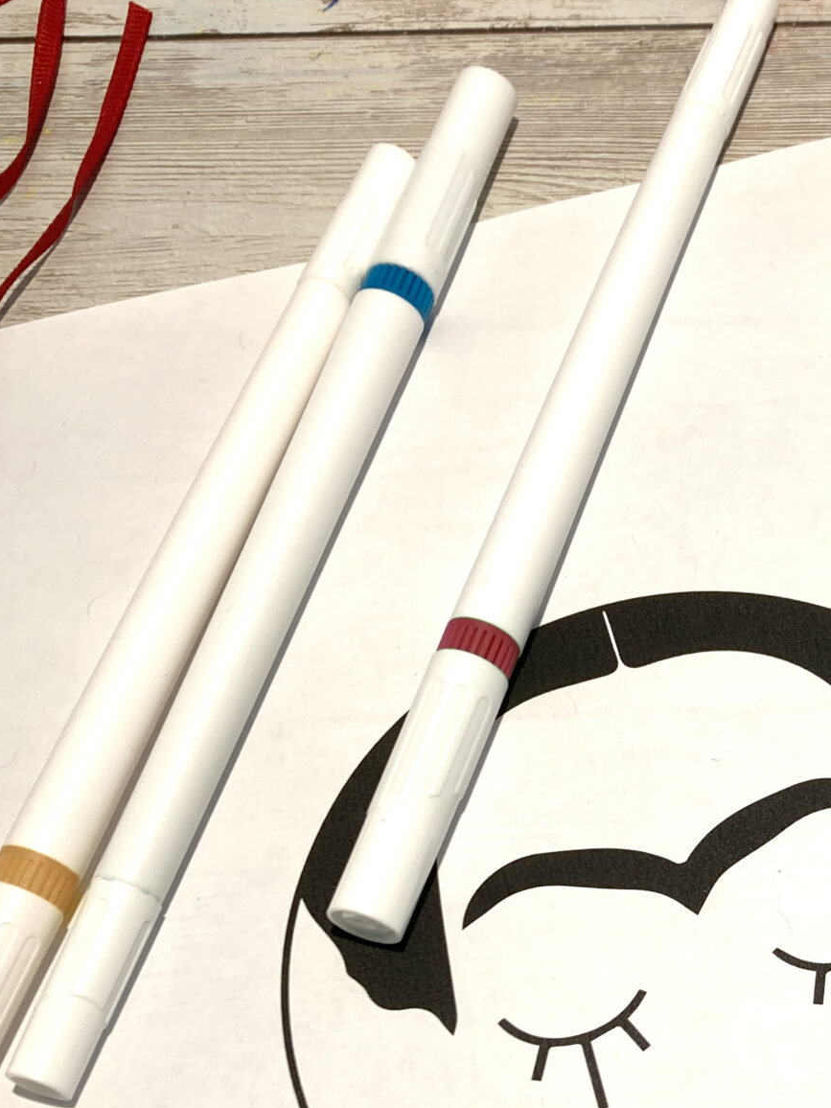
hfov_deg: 22.9
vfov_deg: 30.4
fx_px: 1985
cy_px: 906
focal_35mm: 62
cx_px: 793
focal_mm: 3.99
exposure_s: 1/120
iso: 25
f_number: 1.8
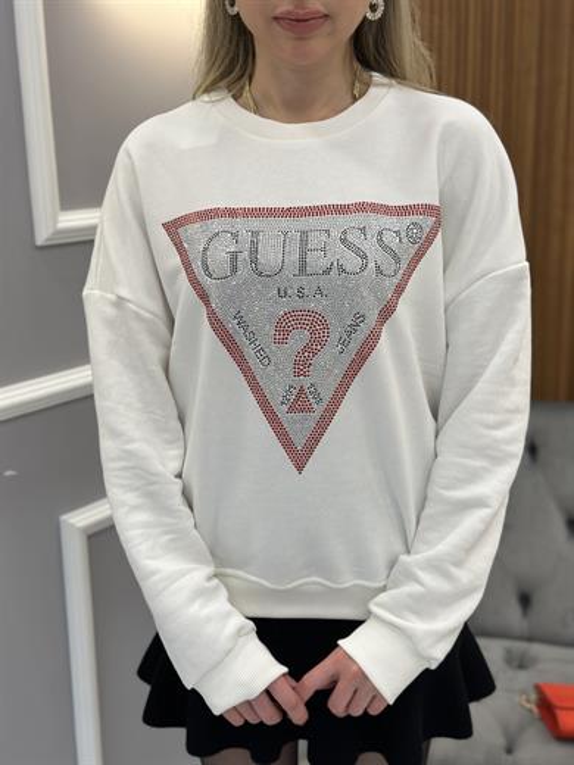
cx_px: 287
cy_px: 382
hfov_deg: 30.3
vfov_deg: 39.7
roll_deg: +1.7
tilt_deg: -13.4
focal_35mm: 48
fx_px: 1061
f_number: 1.78
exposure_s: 1/111
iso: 64
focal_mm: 6.86
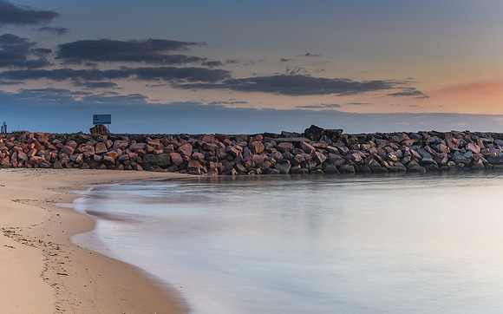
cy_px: 147
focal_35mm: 58
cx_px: 252
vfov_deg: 22.2
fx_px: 800
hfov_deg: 34.9
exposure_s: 5
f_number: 8
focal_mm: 38
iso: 50
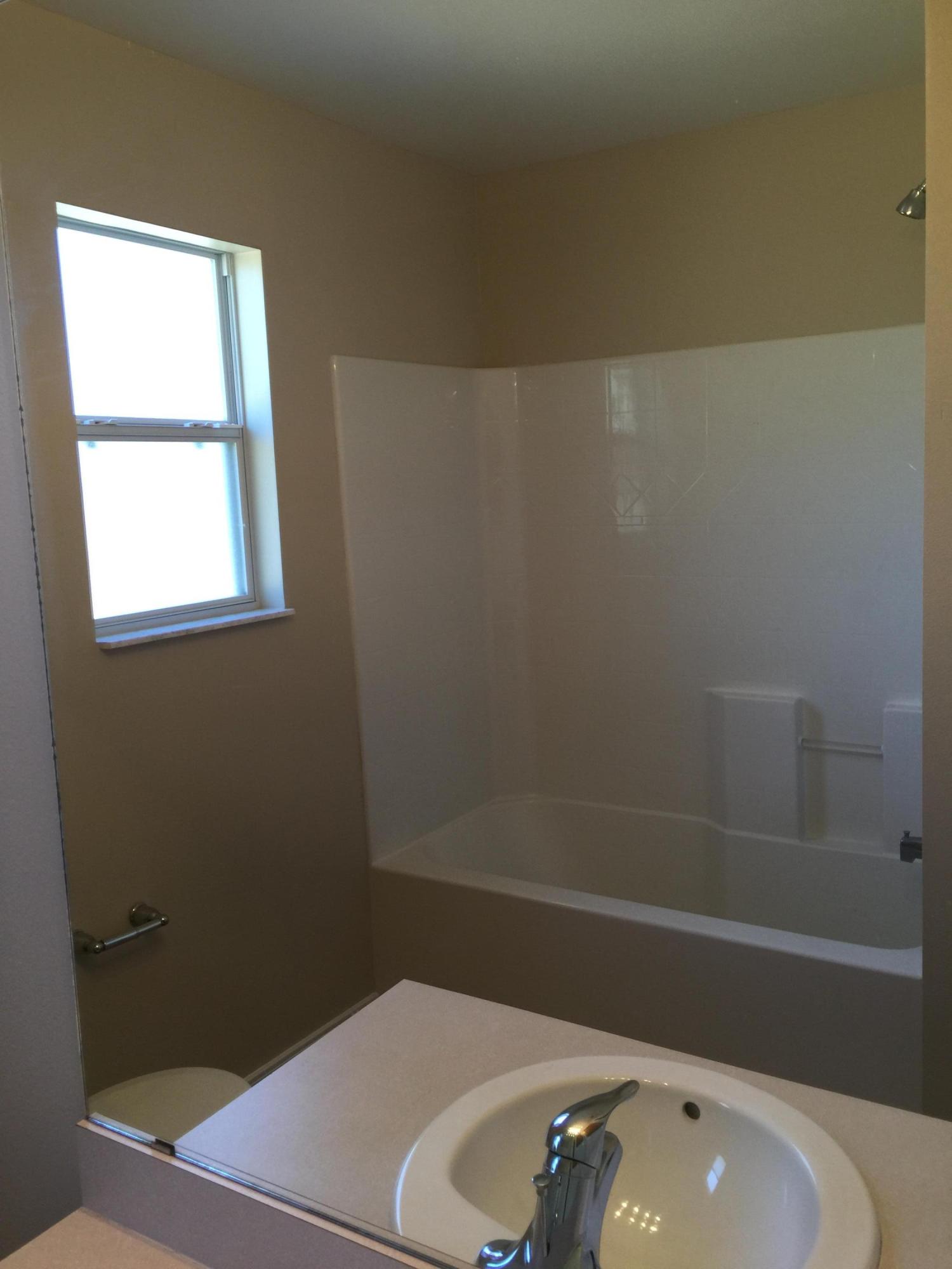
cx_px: 476
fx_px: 1063
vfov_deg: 61.7
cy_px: 634
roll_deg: +2.2
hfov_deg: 48.2
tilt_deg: -7.2
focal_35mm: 29
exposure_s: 1/40
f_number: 2.2
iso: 32
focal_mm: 4.15
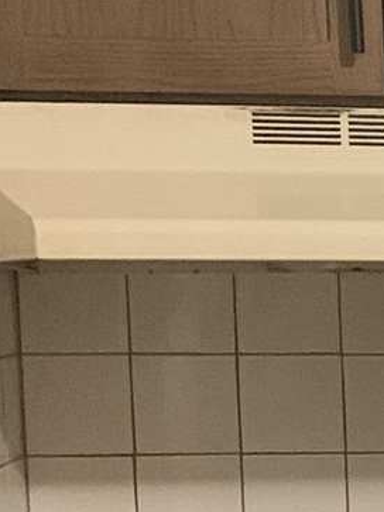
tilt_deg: -7.4
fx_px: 2442
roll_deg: +0.6
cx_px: 1059
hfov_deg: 8.0
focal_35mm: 165
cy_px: 652
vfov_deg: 11.7
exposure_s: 1/30
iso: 640
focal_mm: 4.25
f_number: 1.8
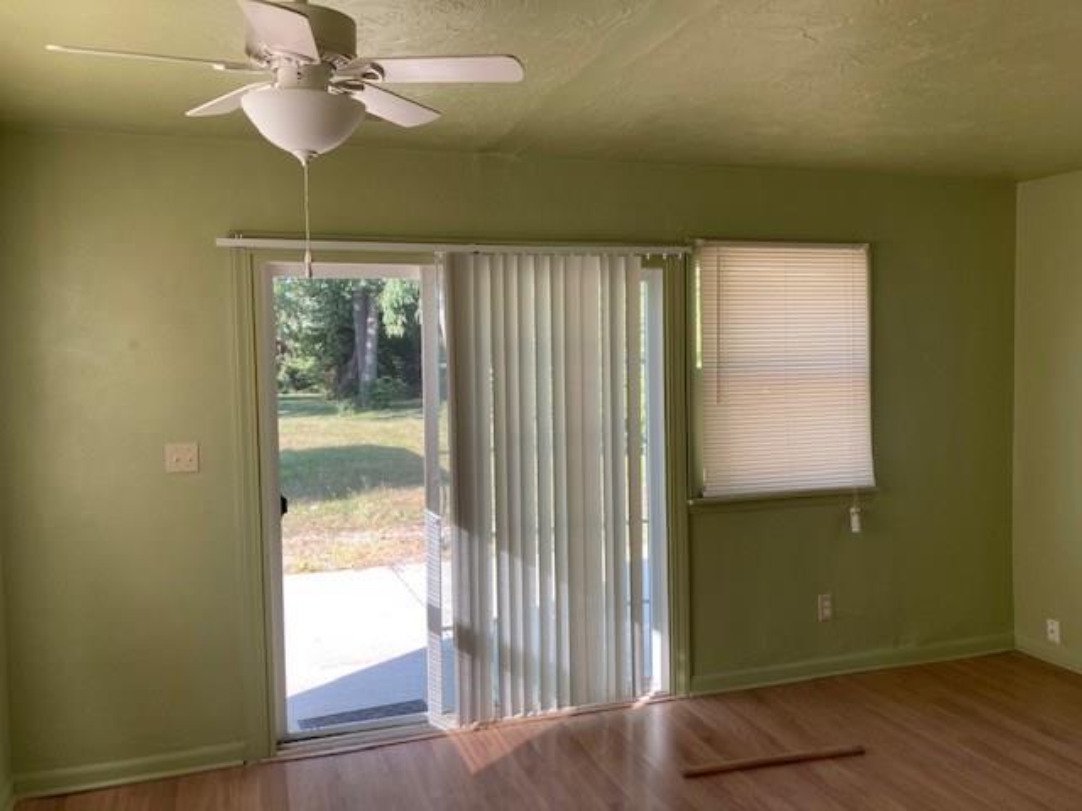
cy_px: 406
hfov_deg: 63.4
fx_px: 875
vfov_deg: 49.7
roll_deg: +0.1
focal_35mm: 28
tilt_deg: -2.7
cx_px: 541
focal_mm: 3.99
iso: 32
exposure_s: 1/120
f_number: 1.8
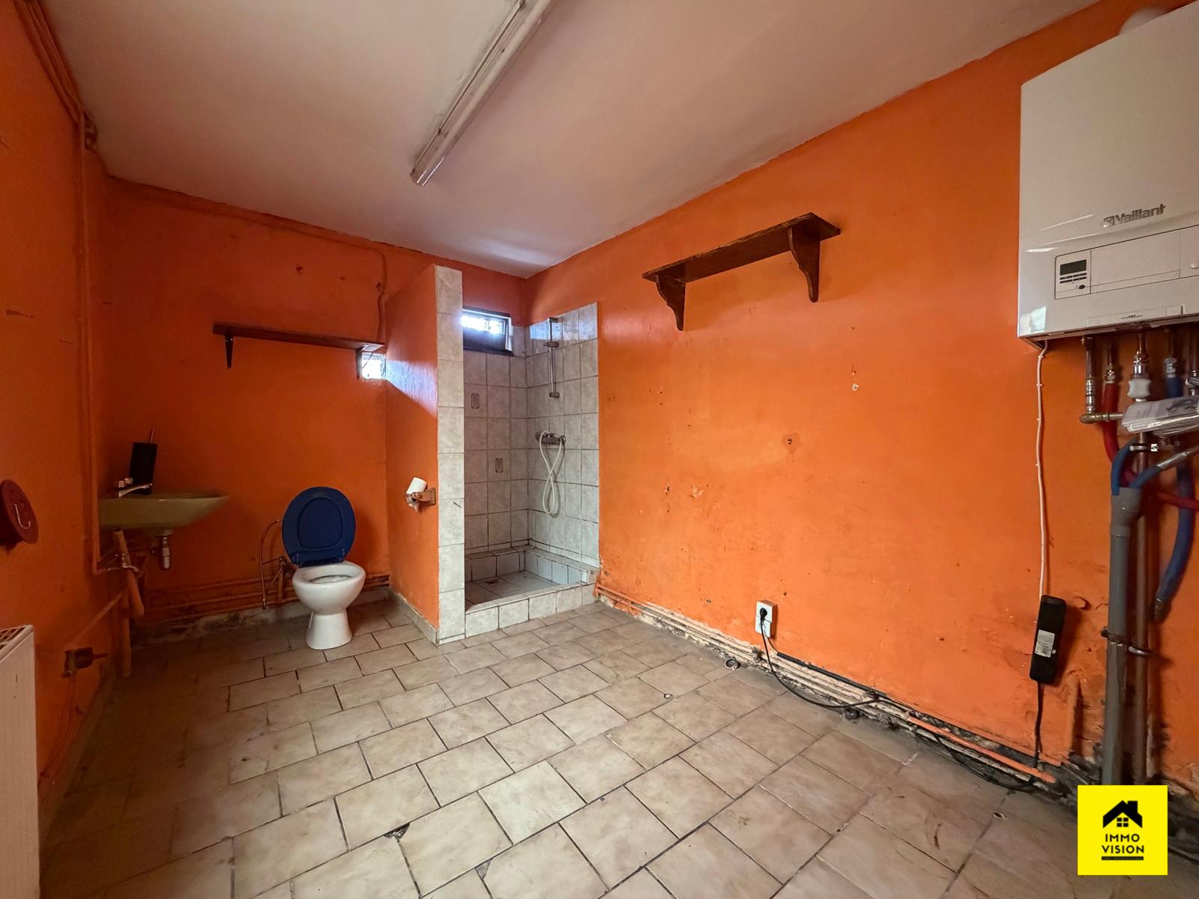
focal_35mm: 14
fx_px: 485
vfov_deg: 85.7
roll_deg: -0.6
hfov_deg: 102.1
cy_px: 450
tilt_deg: -1.3
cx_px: 600
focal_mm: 2.22
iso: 800
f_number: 2.2
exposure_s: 1/60
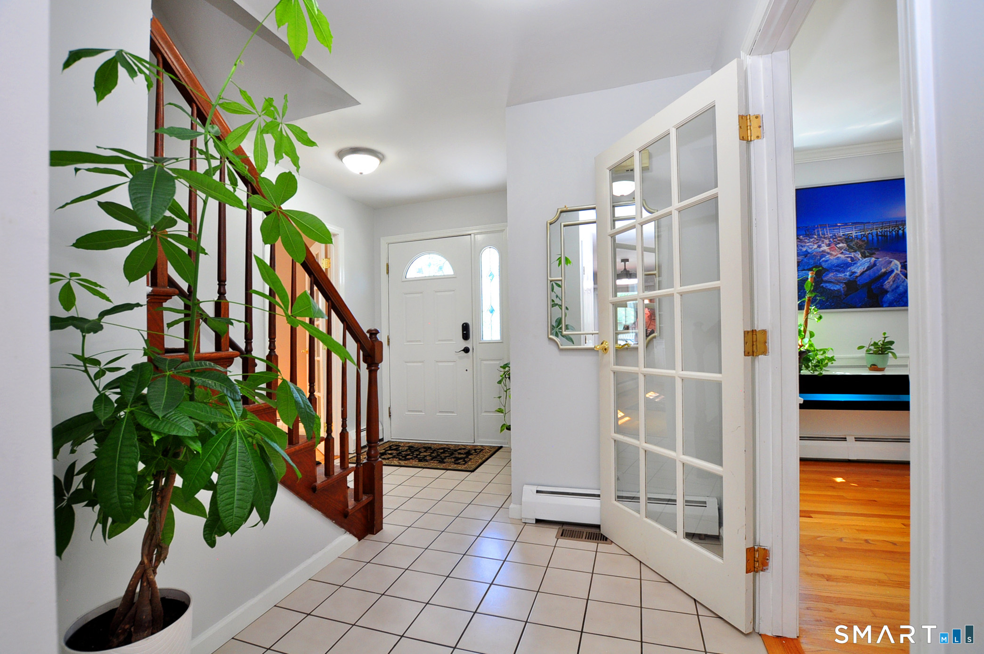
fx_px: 410
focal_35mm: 15
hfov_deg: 100.5
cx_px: 492
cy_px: 327
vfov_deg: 77.2
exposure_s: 1/40
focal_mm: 10
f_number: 5
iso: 500
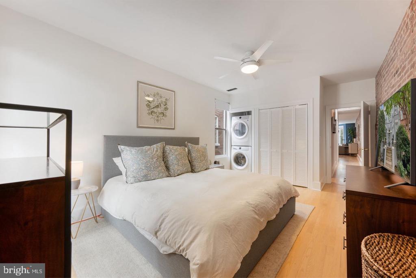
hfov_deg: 104.2
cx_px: 208
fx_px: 162
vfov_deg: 81.2
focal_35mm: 14
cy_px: 139
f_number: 7.1
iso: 400
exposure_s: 1/5
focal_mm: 14
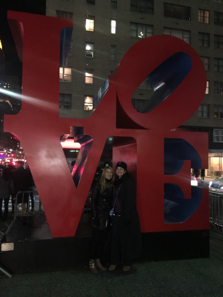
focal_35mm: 29
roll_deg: +0.2
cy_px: 148
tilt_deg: +2.6
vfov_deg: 61.6
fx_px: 249
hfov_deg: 48.2
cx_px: 112
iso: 400
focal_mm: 4.15
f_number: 2.2
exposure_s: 1/16
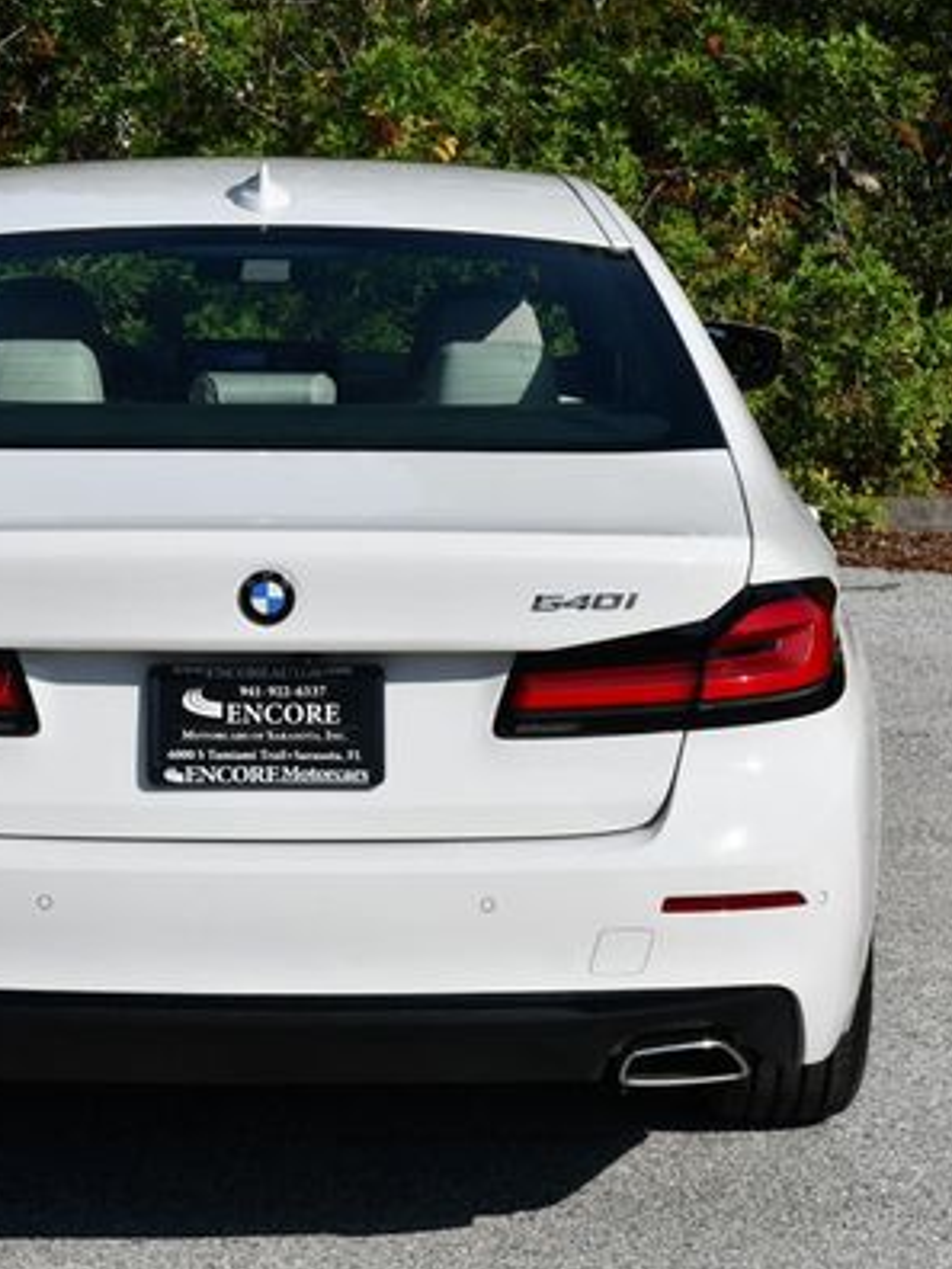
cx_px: 234
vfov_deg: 18.0
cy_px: 602
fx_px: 3997
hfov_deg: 13.5
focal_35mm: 109
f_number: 9
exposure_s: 1/320
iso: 100
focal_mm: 35
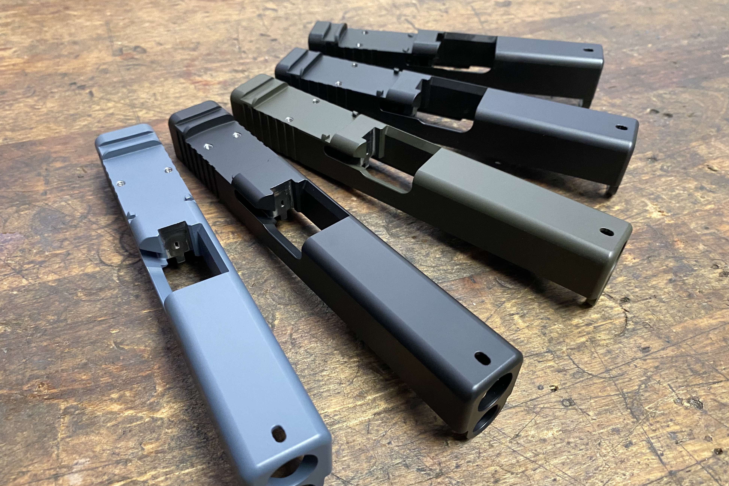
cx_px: 368
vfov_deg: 46.3
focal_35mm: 28
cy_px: 270
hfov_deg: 65.5
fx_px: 567
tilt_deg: -50.1
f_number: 1.8
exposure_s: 1/60
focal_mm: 4.25
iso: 400
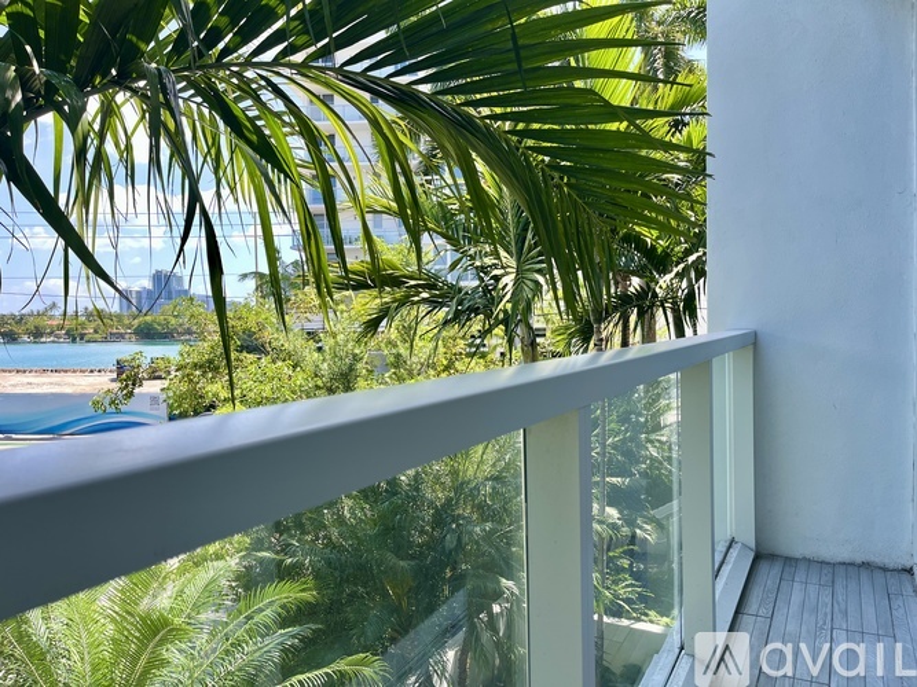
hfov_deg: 67.3
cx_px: 458
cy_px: 344
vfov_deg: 53.0
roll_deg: +1.5
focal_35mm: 26
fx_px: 689
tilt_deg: -3.3
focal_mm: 5.1
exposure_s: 1/450
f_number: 1.6
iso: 50
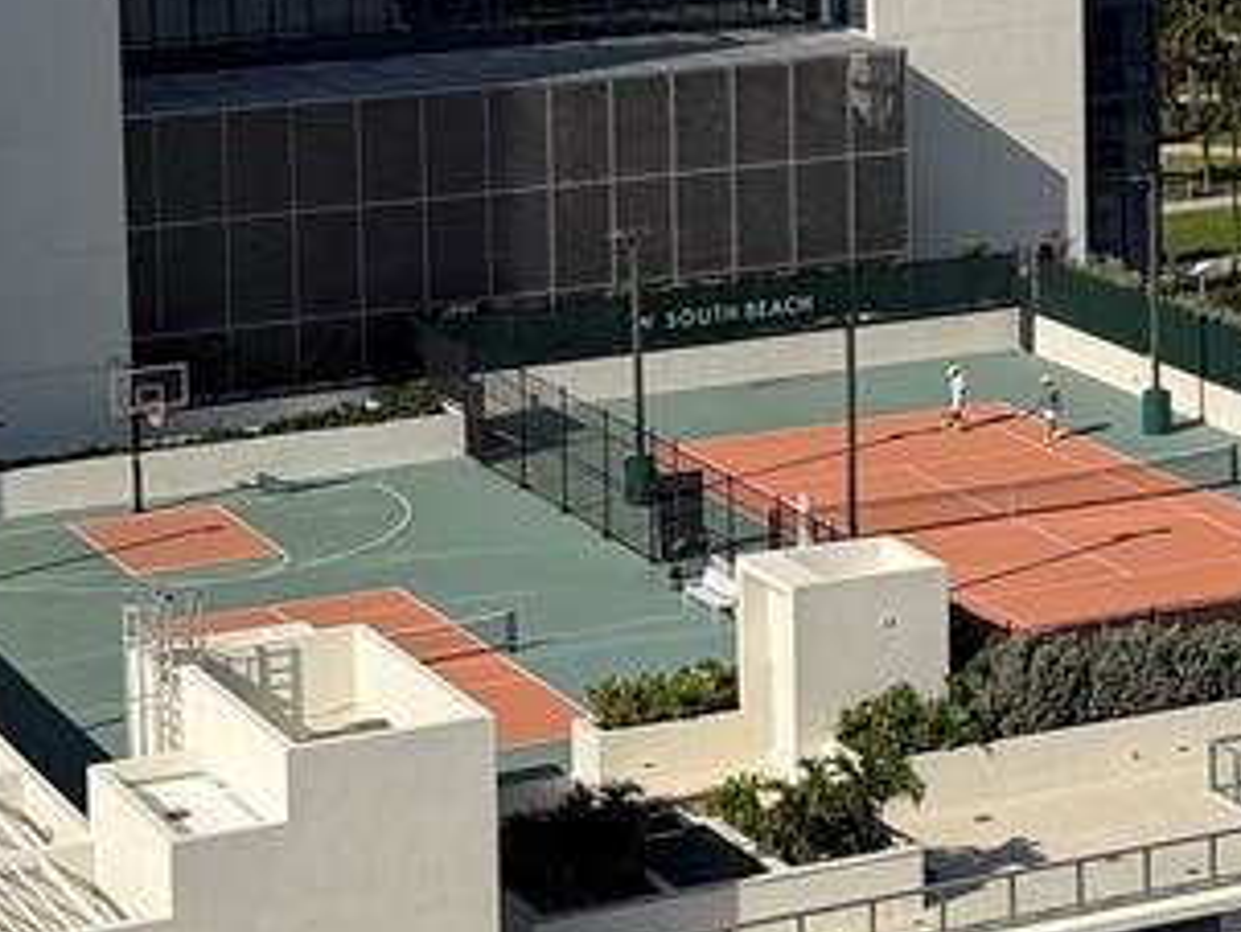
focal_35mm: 127
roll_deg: +0.8
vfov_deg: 11.5
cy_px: -66
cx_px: 1204
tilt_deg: -8.6
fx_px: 4557
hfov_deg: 15.3
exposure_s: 1/9091
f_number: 1.78
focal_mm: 6.76
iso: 80
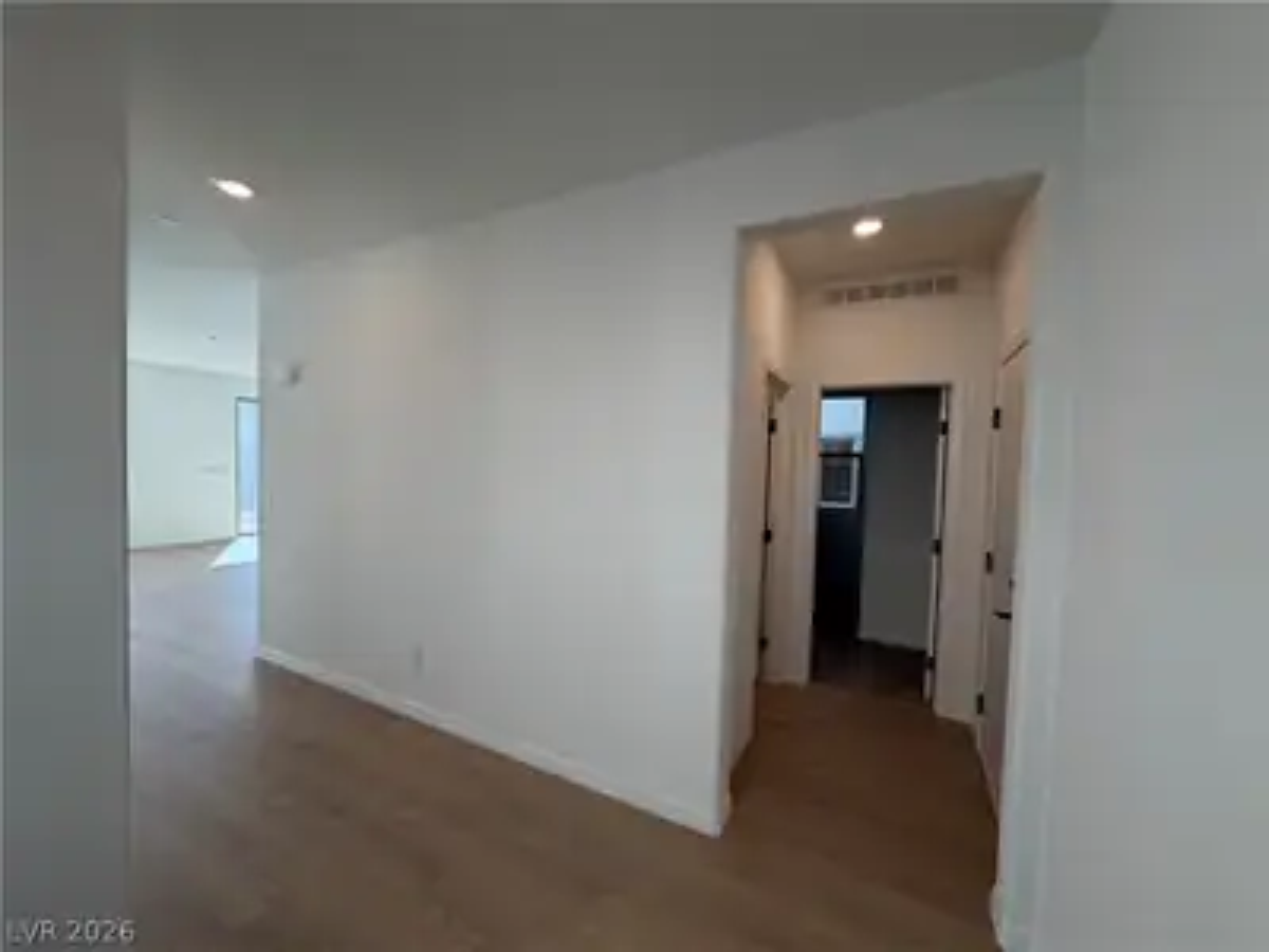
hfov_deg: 102.1
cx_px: 634
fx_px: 513
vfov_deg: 85.7
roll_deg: -2.0
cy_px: 476
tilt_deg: -2.8
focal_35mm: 14
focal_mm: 2.22
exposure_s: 1/120
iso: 64
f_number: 2.2
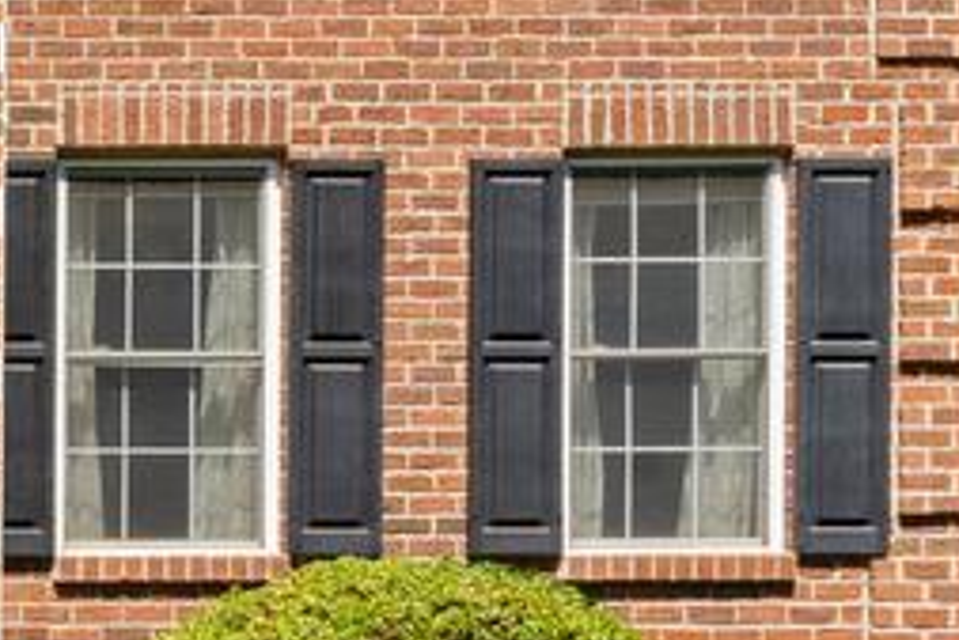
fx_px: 3377
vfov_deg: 10.8
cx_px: -1239
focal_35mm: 127
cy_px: 23
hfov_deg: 12.9
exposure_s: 1/125
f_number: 14
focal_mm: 22.3
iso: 250
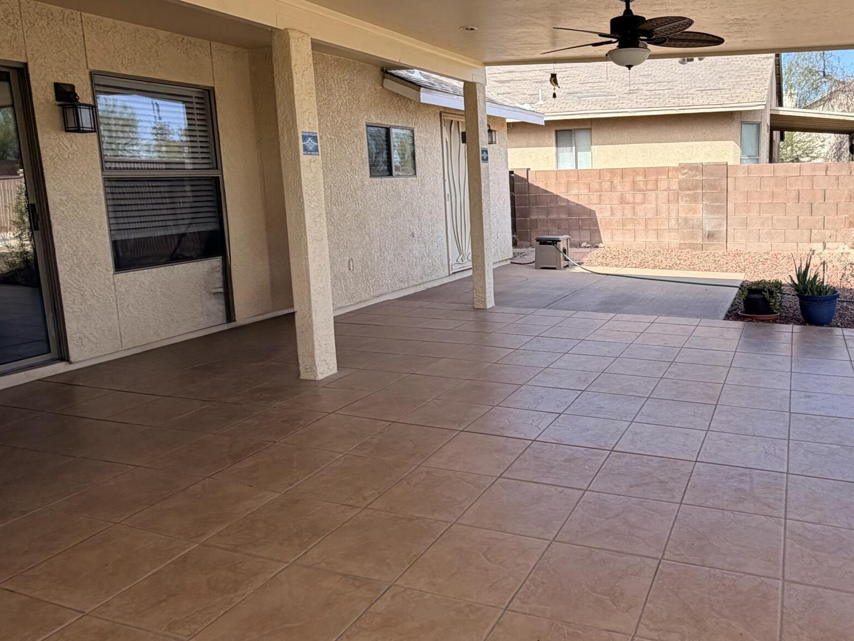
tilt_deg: -8.0
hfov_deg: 63.1
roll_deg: +1.1
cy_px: 276
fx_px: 666
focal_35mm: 27
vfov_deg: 51.2
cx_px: 593
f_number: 2.2
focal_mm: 2.22
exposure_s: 1/502
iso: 40
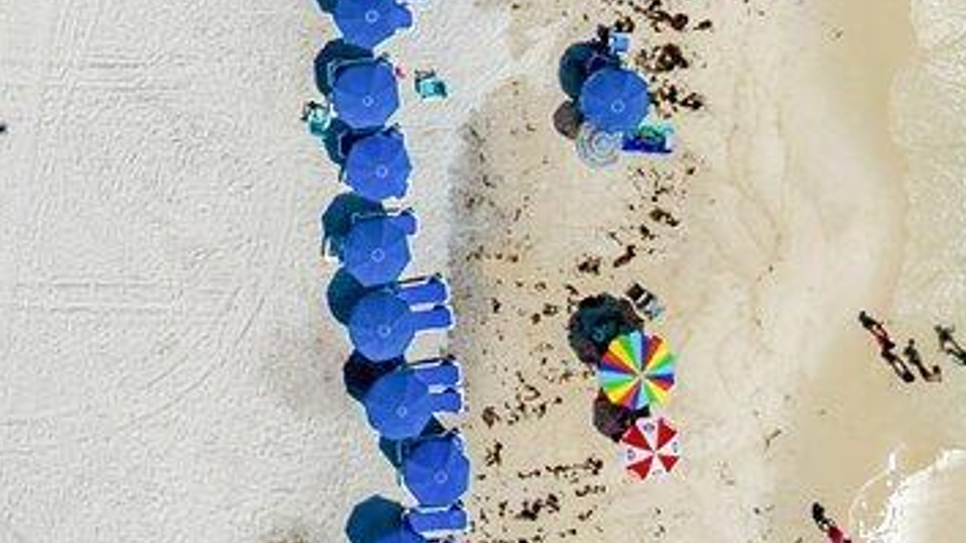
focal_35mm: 151
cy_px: -918
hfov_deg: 13.8
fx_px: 3867
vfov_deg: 7.3
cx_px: -183
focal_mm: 12.29
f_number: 4
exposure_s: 1/1250
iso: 100
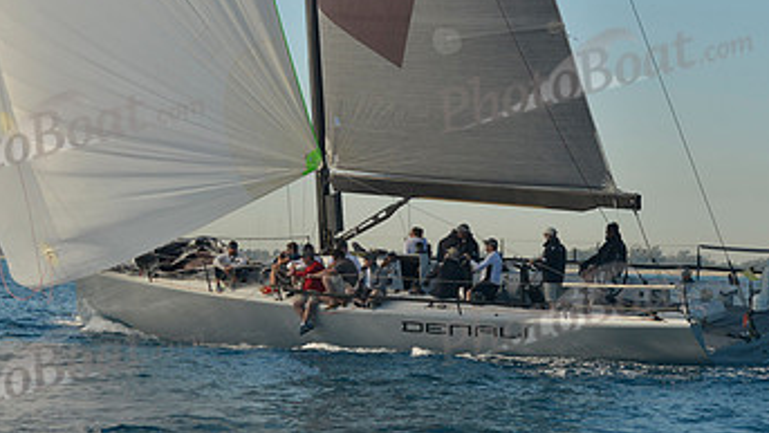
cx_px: 323
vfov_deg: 9.8
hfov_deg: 17.3
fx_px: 2529
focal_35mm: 124
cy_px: 223
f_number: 6.3
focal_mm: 70
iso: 200
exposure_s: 1/800
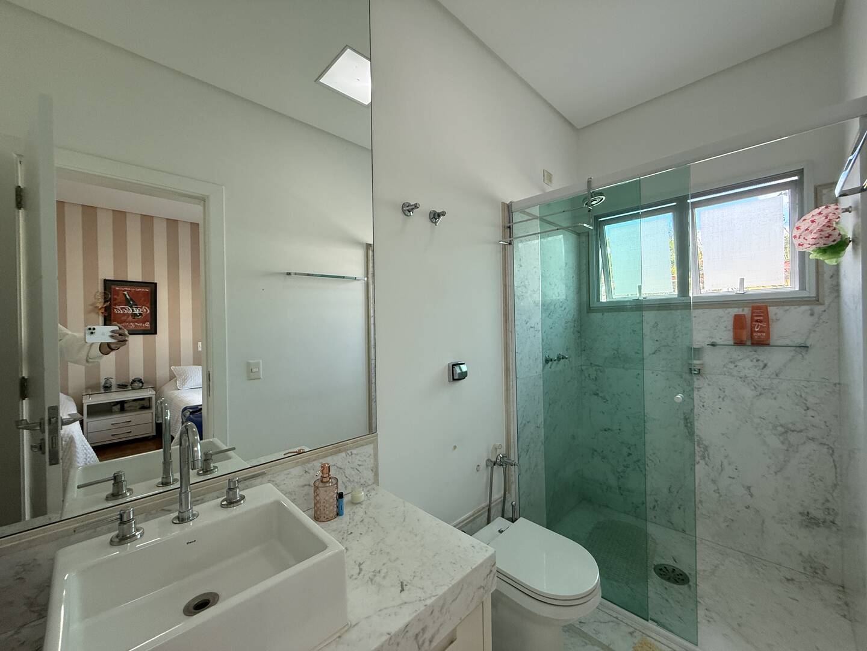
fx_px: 351
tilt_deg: +1.7
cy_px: 326
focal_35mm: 14
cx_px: 434
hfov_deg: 102.1
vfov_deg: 85.7
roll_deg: +1.5
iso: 200
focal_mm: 2.22
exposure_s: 1/120
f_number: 2.2
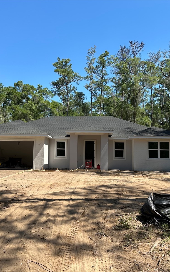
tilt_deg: +6.2
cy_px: 136
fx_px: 252
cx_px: 85
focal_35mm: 34
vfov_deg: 56.7
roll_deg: -1.0
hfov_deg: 37.3
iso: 80
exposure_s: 1/2469
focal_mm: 6.86
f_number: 1.78
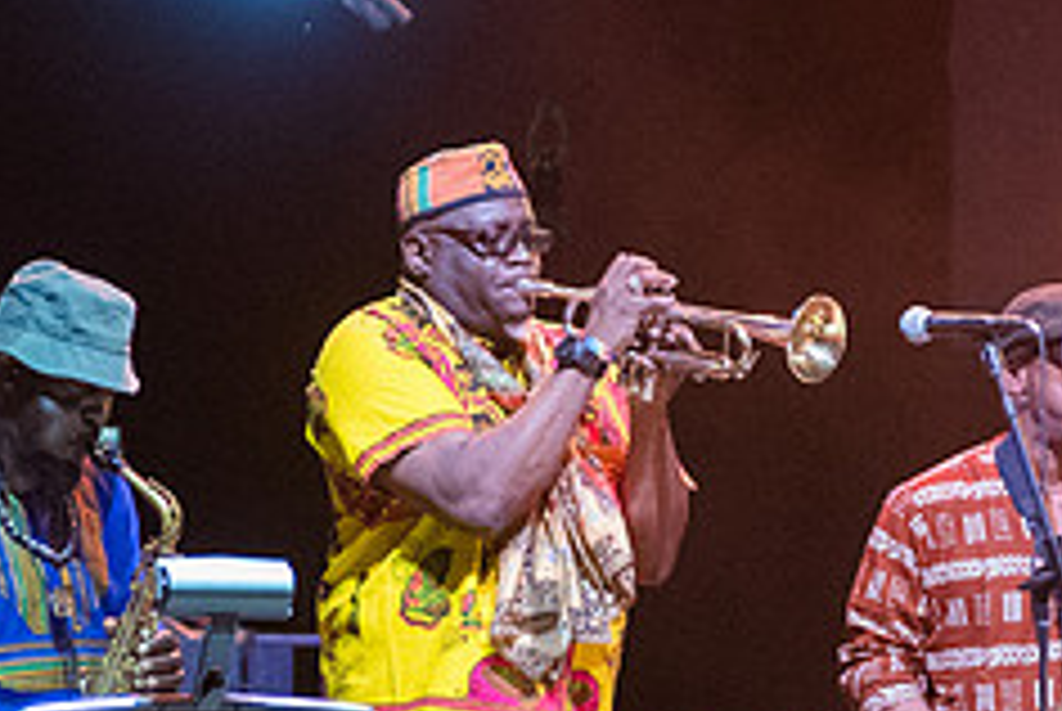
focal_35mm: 694
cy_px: 419
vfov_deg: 2.0
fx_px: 20498
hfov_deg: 3.0
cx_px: 574
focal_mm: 200
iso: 6400
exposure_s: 1/320
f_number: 3.5
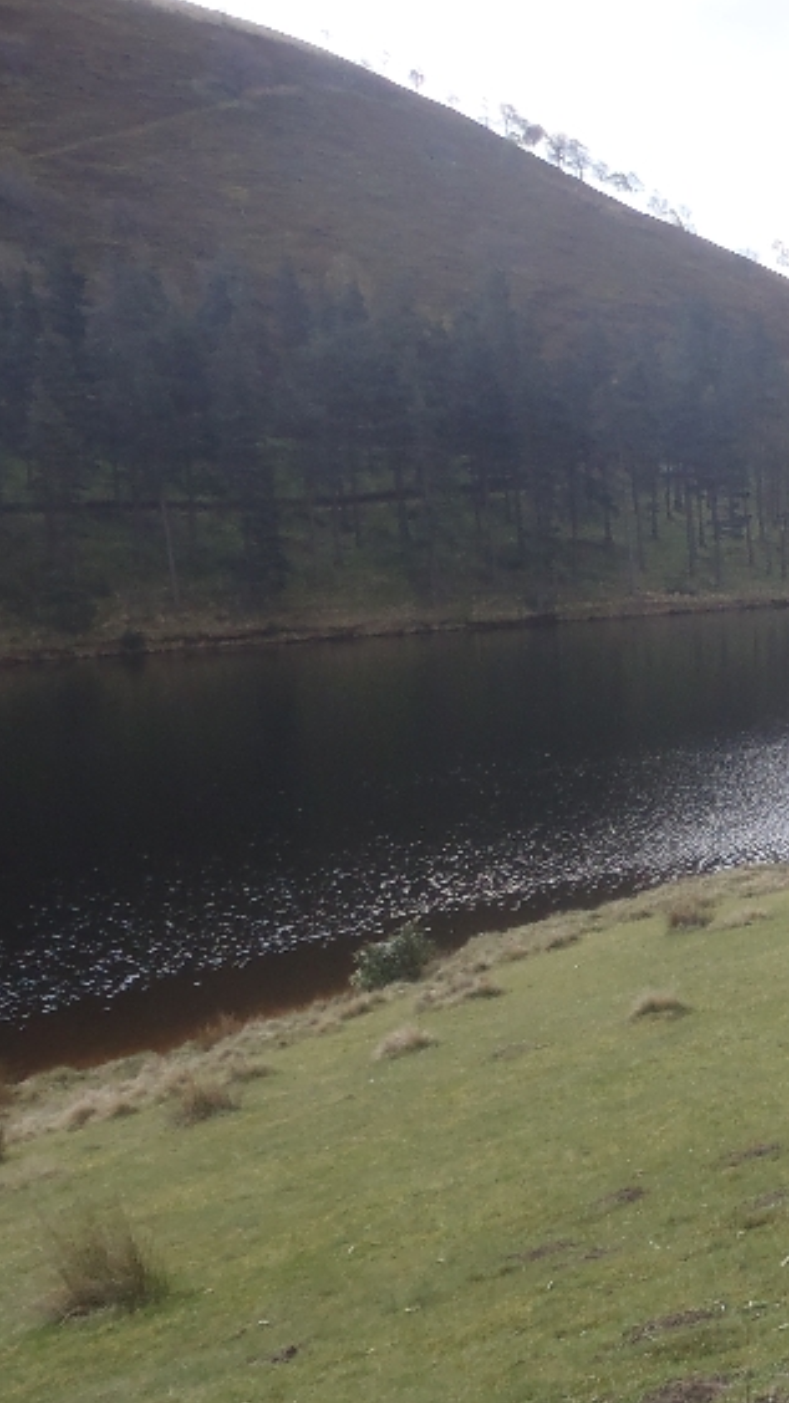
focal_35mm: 58
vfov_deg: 36.0
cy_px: 662
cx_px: 1030
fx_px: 2158
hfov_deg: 19.1
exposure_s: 1/200
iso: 80
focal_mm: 5
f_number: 4.5
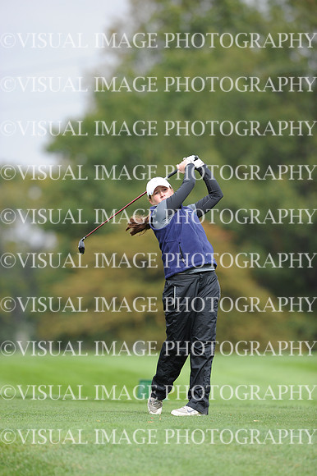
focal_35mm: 400
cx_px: 158
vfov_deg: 5.2
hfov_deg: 3.4
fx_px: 5289
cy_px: 238
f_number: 4
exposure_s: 1/2000
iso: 500
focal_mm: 400
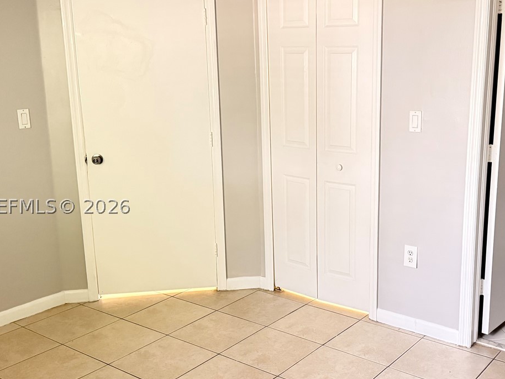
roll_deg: +0.6
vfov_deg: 34.3
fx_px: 613
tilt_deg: -12.6
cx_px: 299
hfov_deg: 44.6
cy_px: 206
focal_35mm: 42
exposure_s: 1/40
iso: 800
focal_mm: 6.76
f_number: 1.78
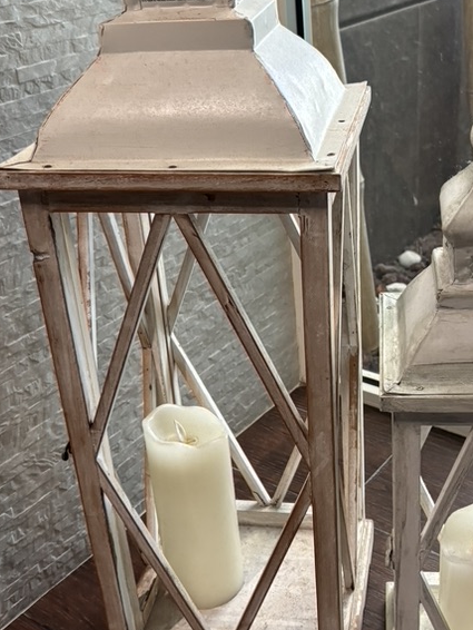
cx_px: 317
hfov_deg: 30.7
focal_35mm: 47
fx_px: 856
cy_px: 299
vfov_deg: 40.4
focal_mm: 5.96
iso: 250
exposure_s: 1/60
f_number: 1.6
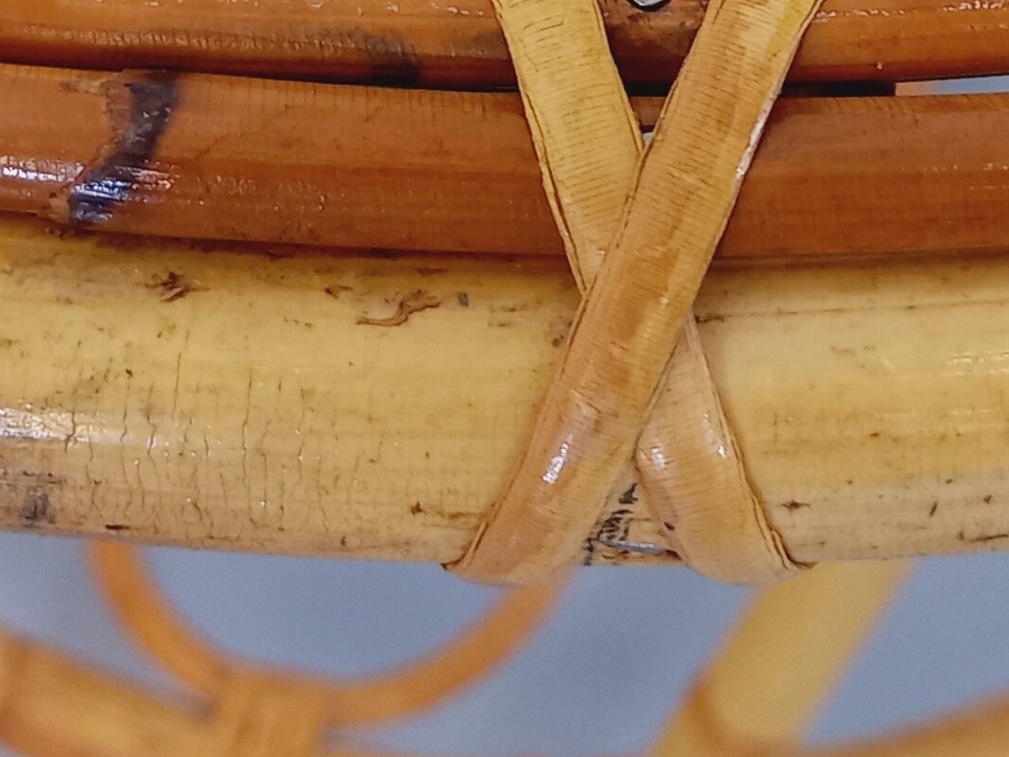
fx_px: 2710
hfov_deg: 20.9
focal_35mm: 93
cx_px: 754
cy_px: -598
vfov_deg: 14.1
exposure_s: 1/49
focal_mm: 4.65
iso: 200
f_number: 1.8
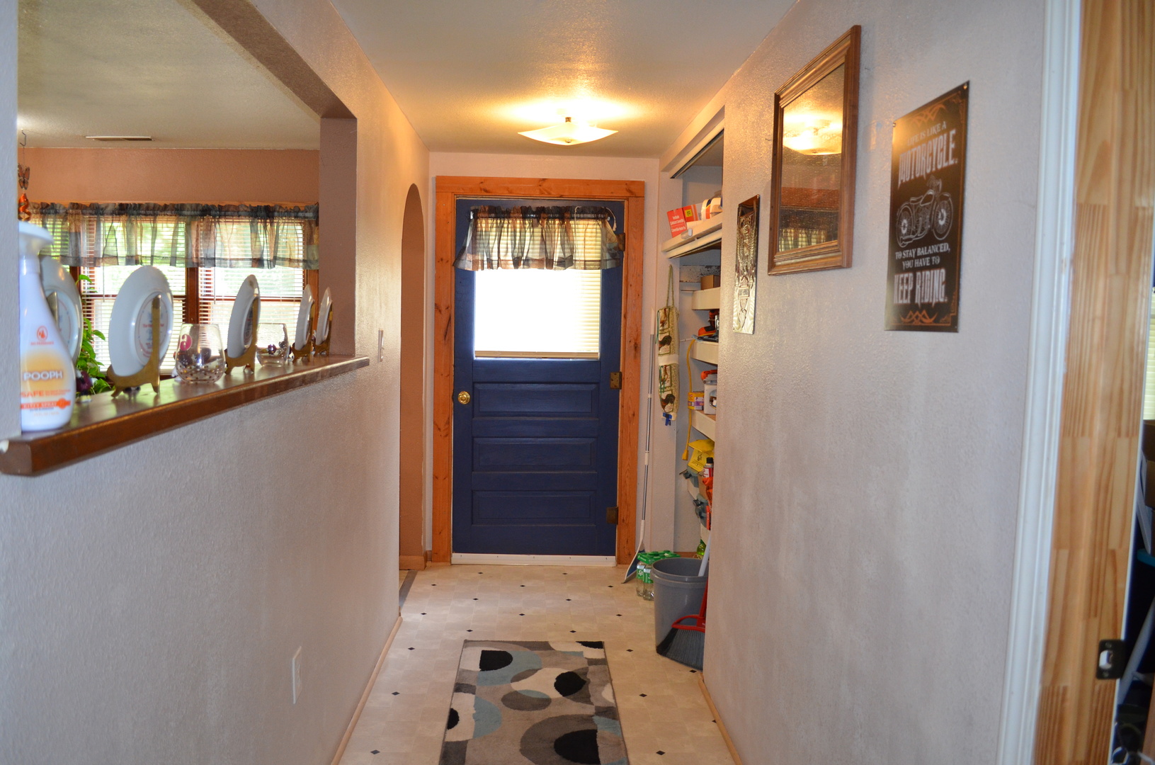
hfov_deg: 67.5
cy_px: 382
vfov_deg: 47.7
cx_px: 578
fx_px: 864
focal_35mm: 27
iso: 800
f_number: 3.5
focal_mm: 18
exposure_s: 1/60
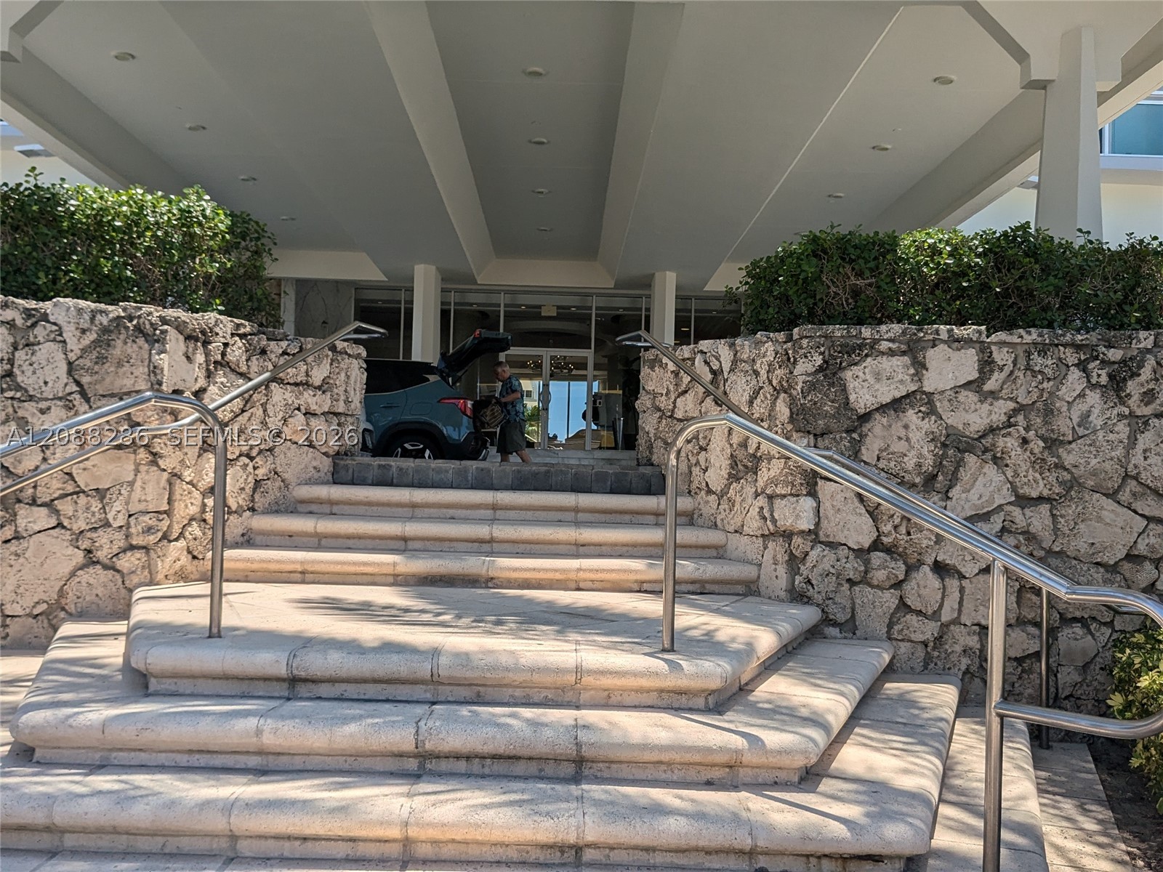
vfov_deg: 56.8
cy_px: 436
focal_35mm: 24
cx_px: 582
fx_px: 806
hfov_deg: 71.6
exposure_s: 1/2933
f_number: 1.7
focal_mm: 4.53
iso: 40
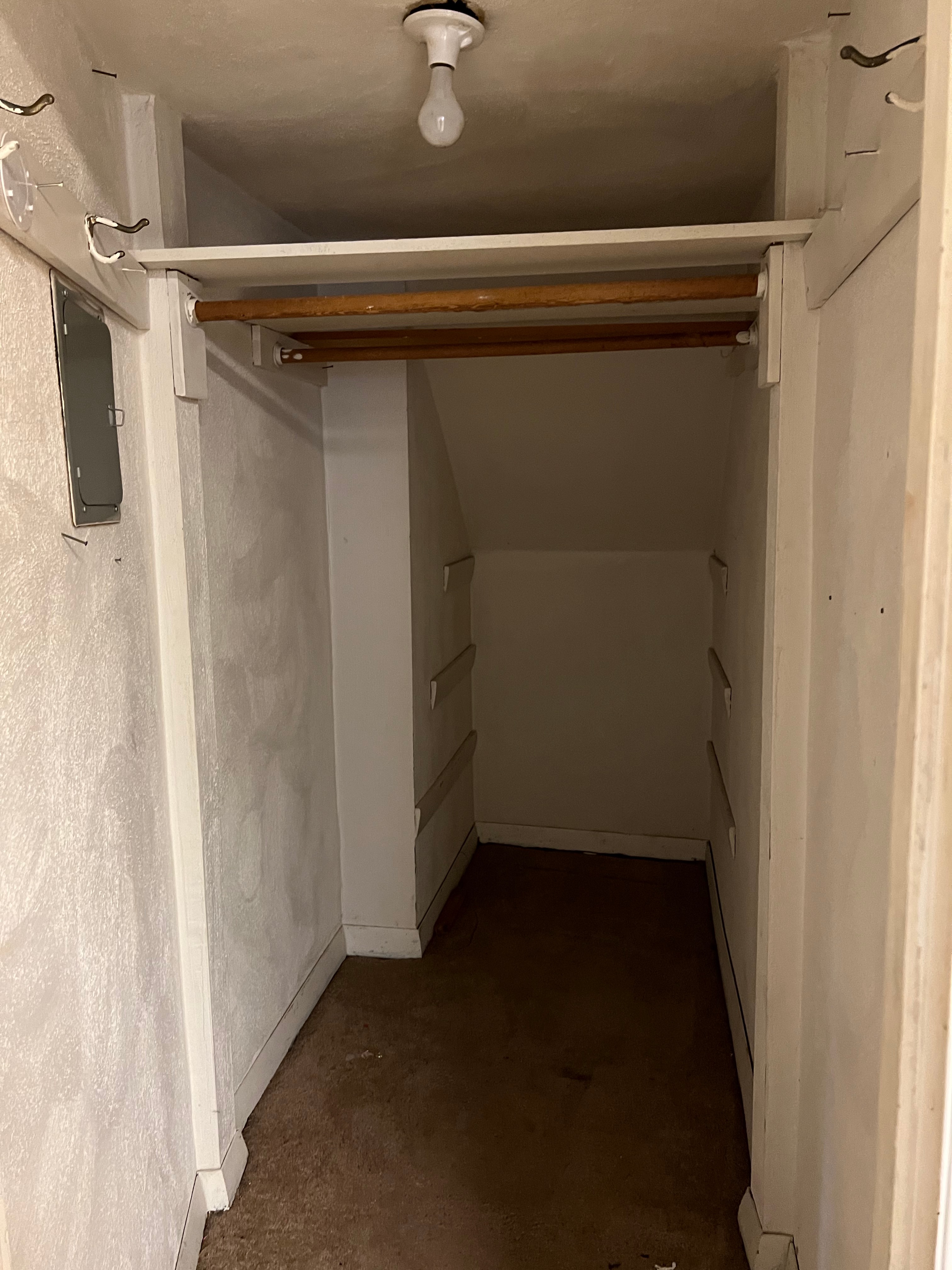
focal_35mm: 26
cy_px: 635
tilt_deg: -7.9
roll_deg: +1.6
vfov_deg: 67.3
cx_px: 476
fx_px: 953
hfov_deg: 53.1
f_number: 1.5
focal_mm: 5.7
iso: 500
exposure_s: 1/30
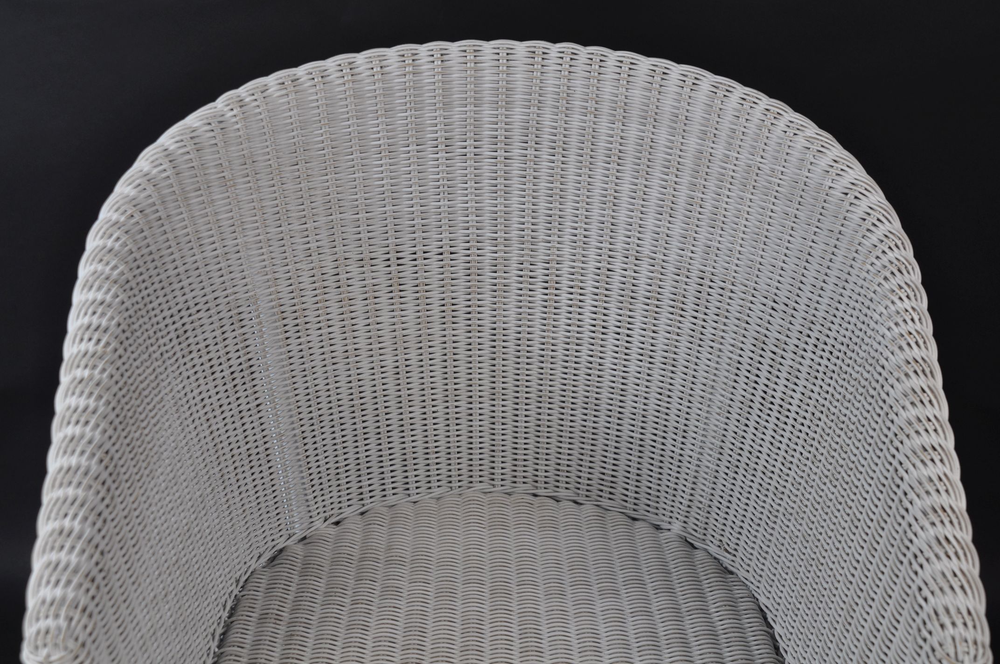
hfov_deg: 35.1
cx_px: 500
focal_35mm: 57
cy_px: 332
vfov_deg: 23.7
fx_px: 1581
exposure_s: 1/125
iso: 320
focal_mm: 38
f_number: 5.6
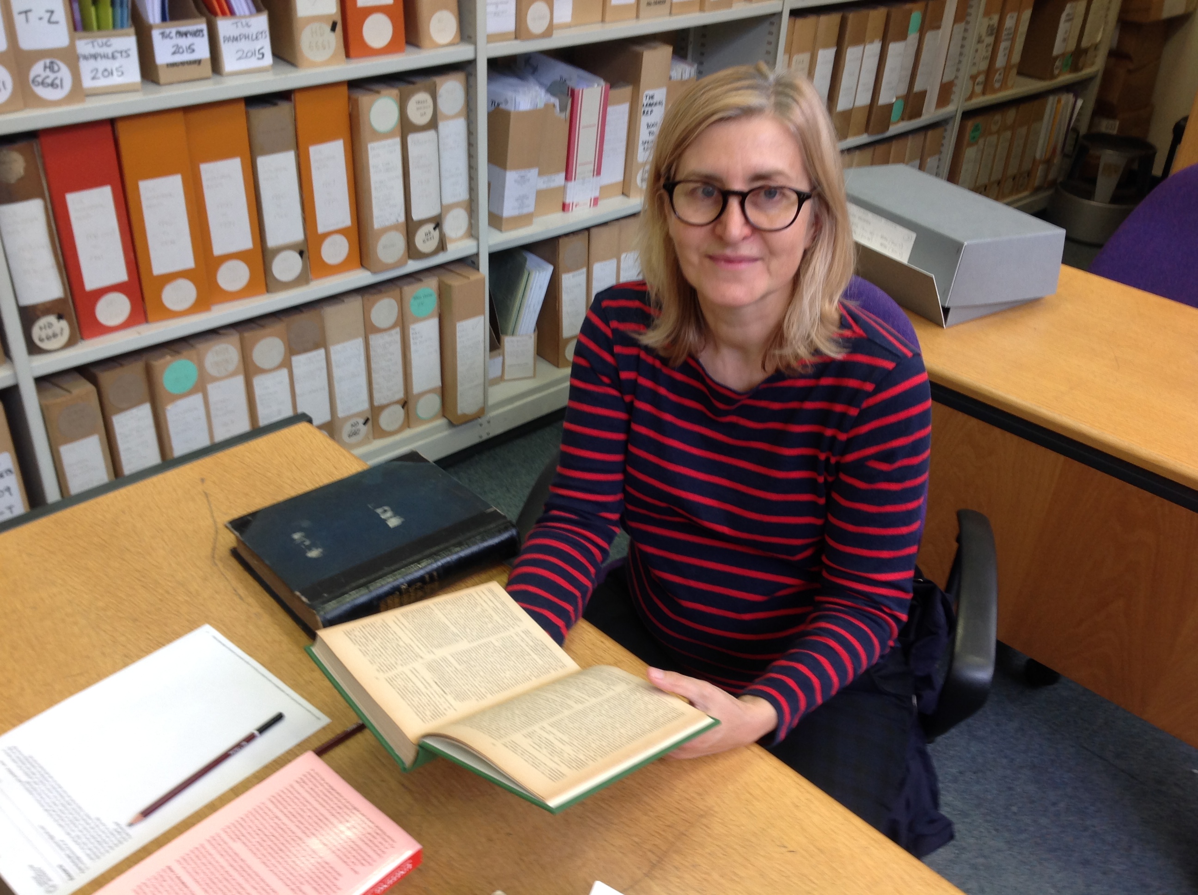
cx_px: 599
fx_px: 1209
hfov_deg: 52.7
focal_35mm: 35
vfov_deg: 40.6
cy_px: 448
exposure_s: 1/20
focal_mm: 4.28
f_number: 2.4
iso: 50
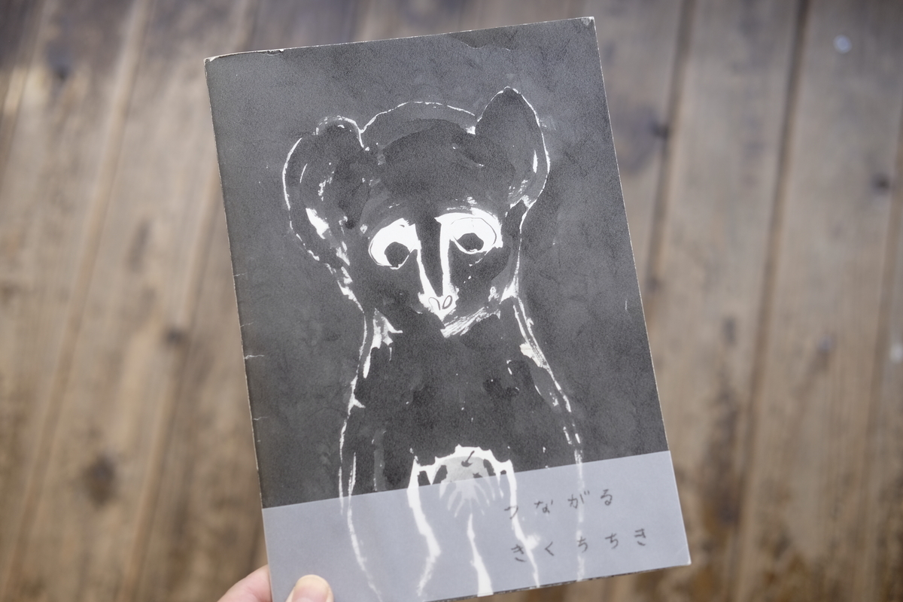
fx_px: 1329
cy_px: 301
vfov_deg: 25.5
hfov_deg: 37.5
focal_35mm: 53
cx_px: 452
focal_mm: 35
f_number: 2.2
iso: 200
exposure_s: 1/140
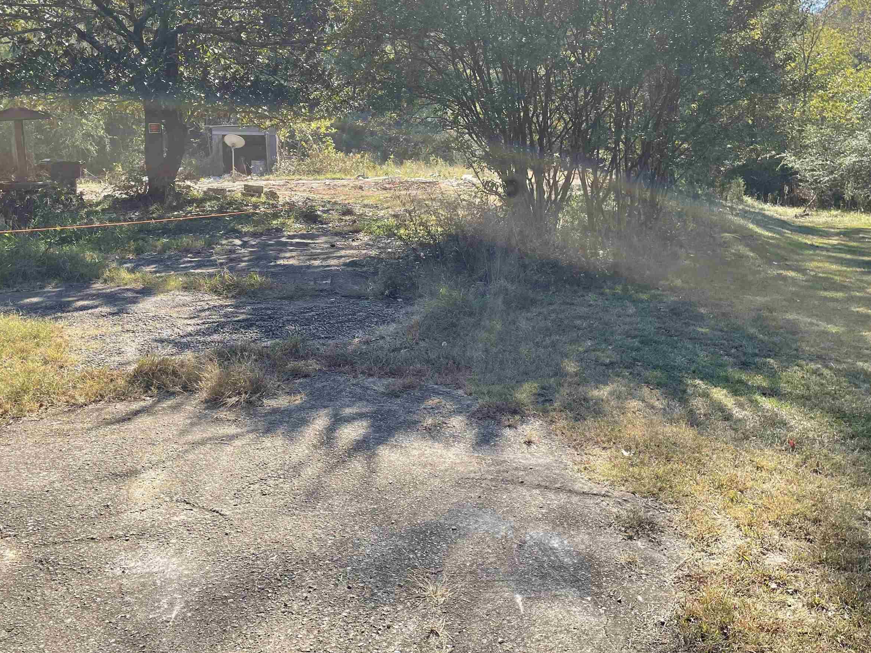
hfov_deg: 54.0
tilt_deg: -7.1
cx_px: 436
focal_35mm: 34
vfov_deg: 41.6
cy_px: 253
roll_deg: +0.4
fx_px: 856
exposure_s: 1/1195
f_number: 1.6
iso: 32
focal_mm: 4.2
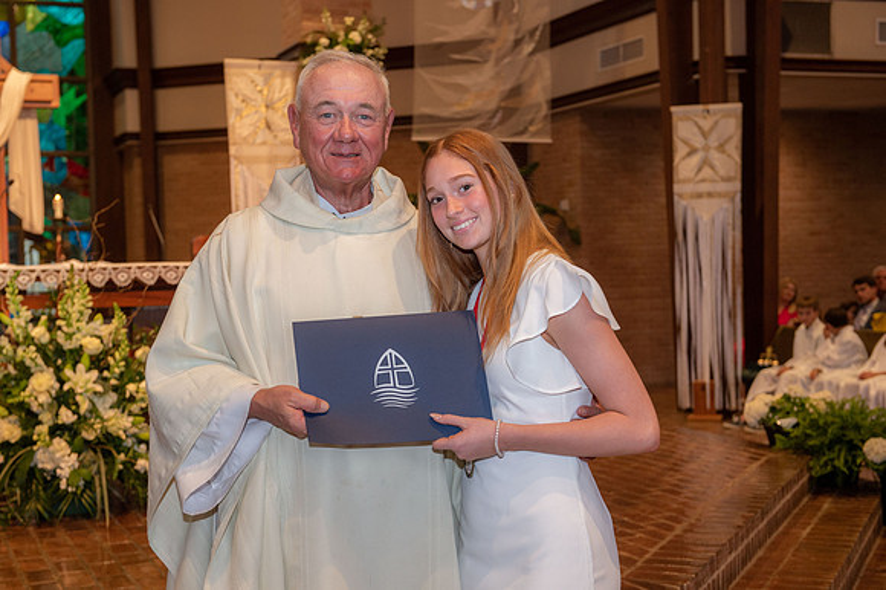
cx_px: 443
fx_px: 1377
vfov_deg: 24.2
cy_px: 295
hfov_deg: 35.7
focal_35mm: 56
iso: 1600
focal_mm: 56
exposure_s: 1/125
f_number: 5
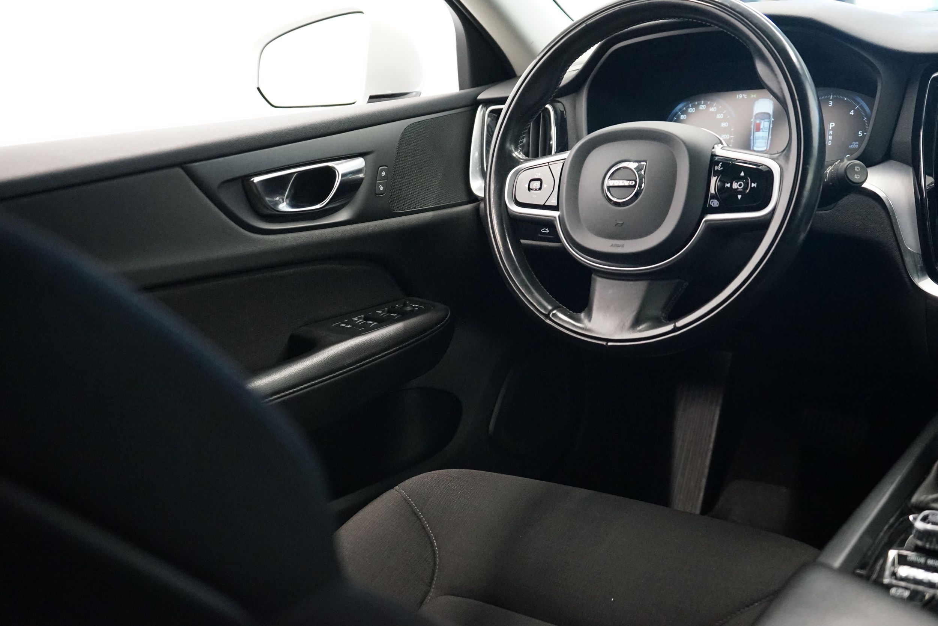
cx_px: 469
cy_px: 313
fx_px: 964
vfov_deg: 35.9
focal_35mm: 37
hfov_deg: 51.9
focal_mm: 37
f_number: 4
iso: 6400
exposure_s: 1/100
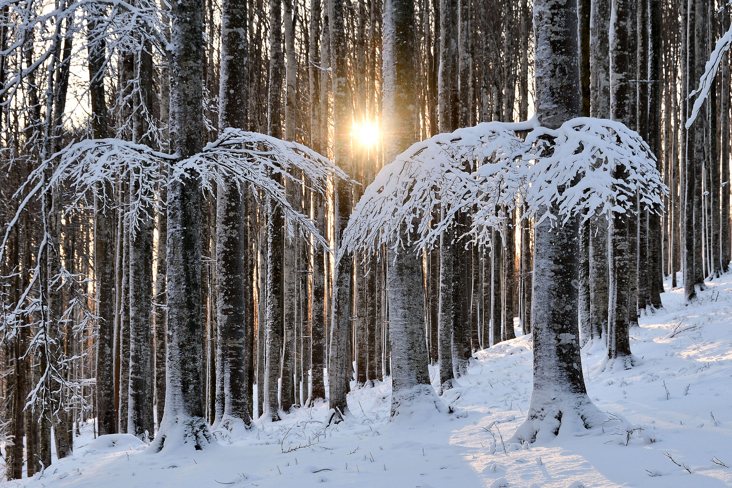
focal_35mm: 98
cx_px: 351
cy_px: 251
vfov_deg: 14.0
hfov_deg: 20.8
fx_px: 1992
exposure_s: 1/40
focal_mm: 62
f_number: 9
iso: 100
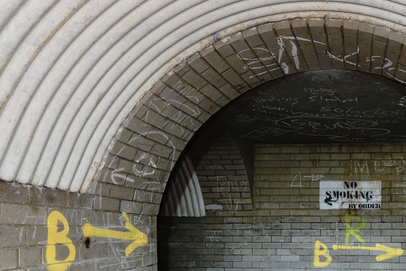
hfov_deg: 49.2
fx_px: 407
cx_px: 339
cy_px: 244
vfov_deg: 34.7
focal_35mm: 36
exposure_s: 10
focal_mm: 11
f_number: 8
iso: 100
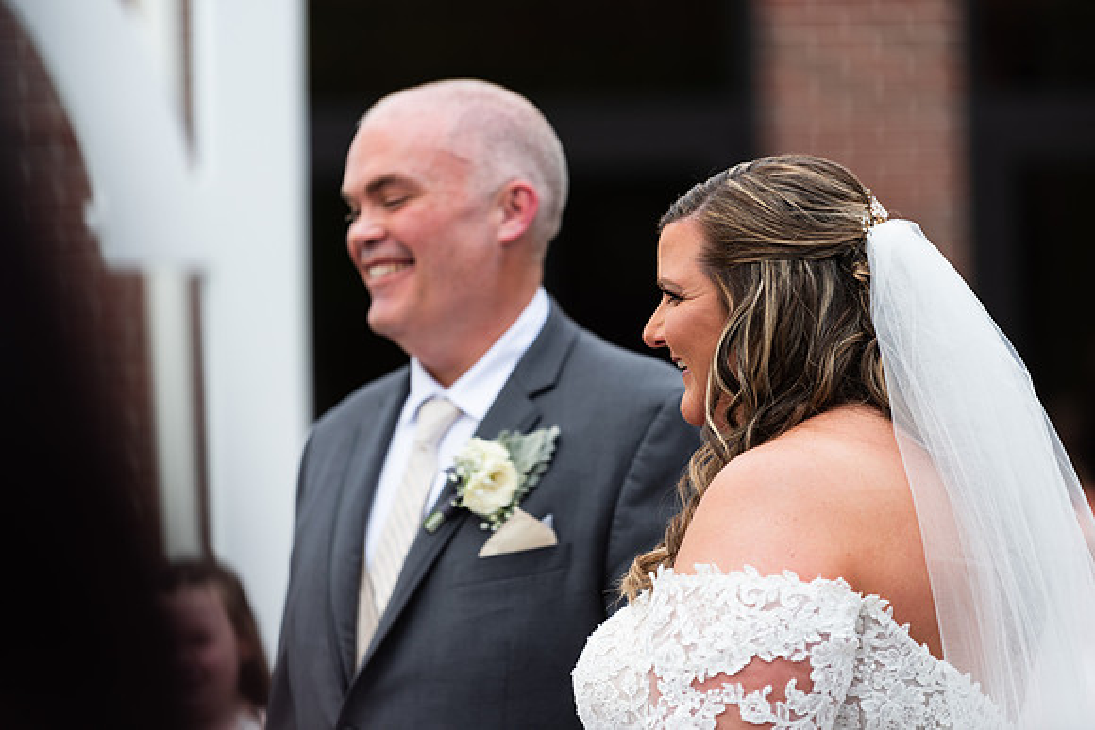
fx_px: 6084
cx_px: 548
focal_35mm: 200
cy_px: 365
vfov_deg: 6.9
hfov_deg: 10.3
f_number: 2.8
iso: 64
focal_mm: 200
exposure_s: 1/640
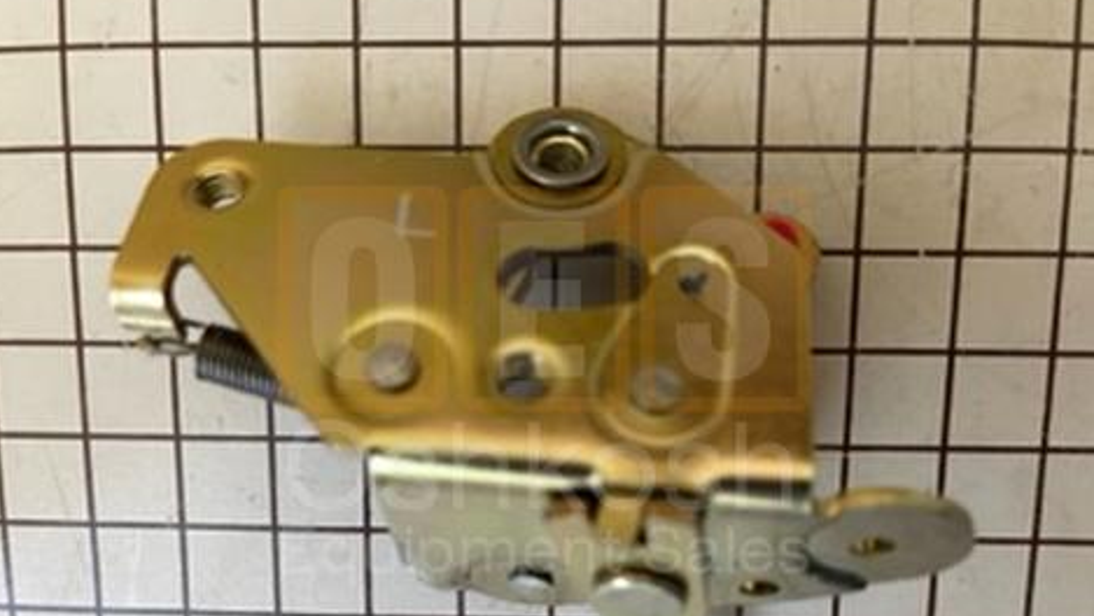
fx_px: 841
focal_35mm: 29
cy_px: 385
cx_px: 544
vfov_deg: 39.9
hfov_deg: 66.1
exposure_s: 1/60
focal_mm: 5.1
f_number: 1.6
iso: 250
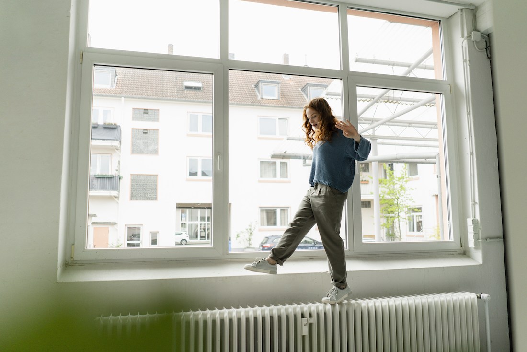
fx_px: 410
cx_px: 264
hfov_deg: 65.5
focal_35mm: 28
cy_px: 176
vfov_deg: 46.4
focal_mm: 28
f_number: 2
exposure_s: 1/1250
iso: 500
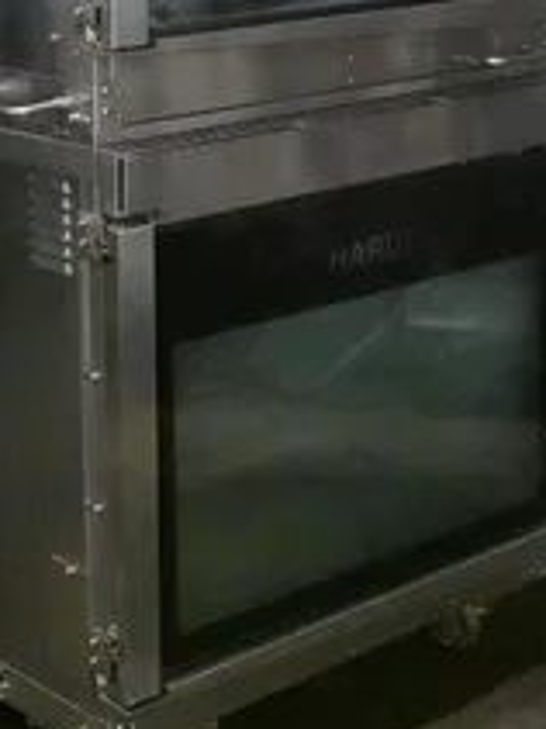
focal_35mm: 84
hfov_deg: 17.5
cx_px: 181
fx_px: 1768
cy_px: 83
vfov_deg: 22.8
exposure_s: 1/320
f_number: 4
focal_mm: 17.19
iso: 6400
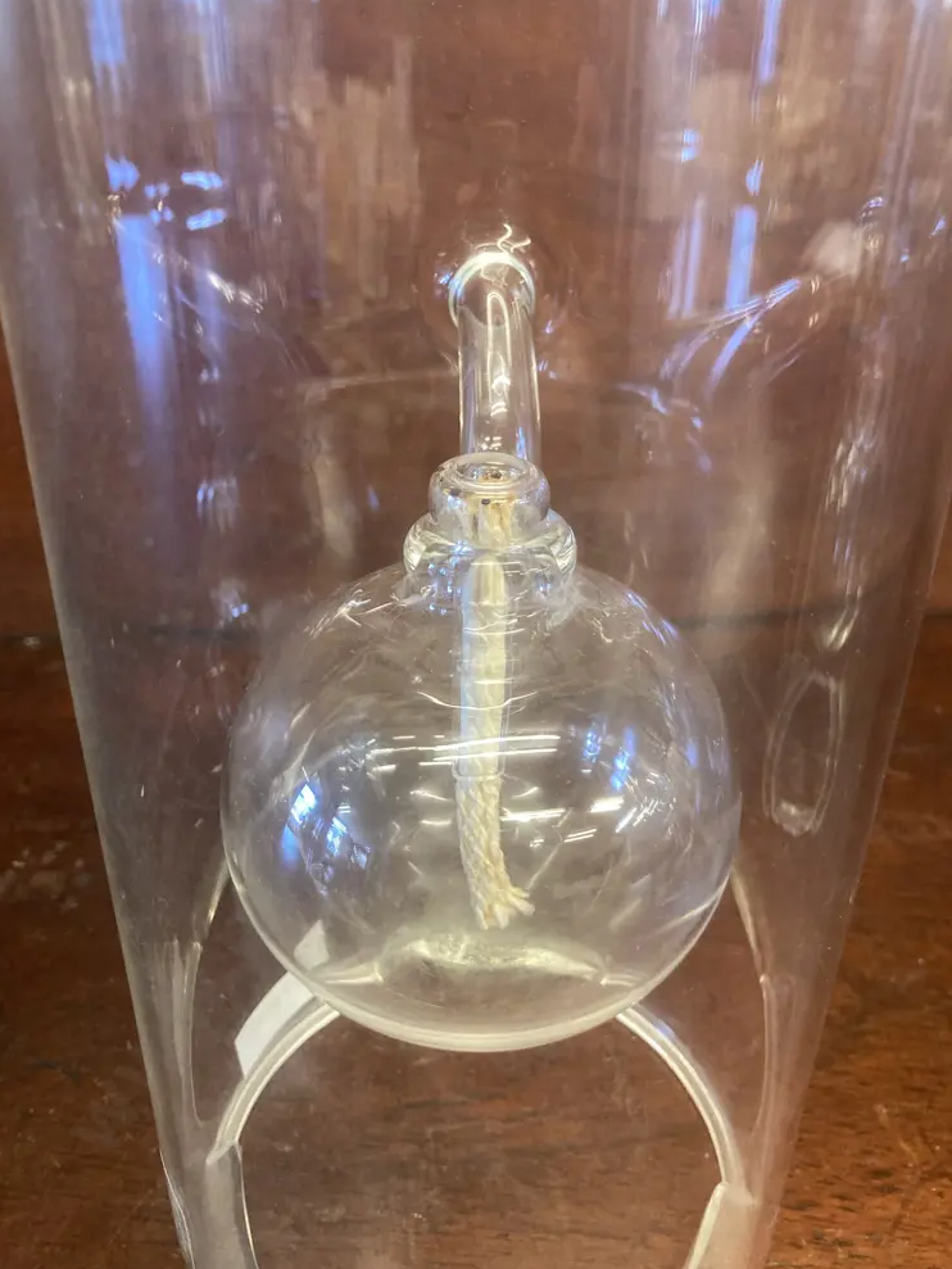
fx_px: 1063
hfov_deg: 48.2
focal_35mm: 29
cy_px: 622
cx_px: 479
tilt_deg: -27.8
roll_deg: +0.2
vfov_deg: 61.6
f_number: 1.8
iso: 250
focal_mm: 3.99
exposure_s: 1/50
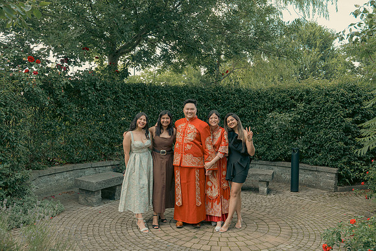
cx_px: 188
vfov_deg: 38.9
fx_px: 355
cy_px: 126
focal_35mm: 34
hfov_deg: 55.8
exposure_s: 1/160
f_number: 5.6
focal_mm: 34
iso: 500
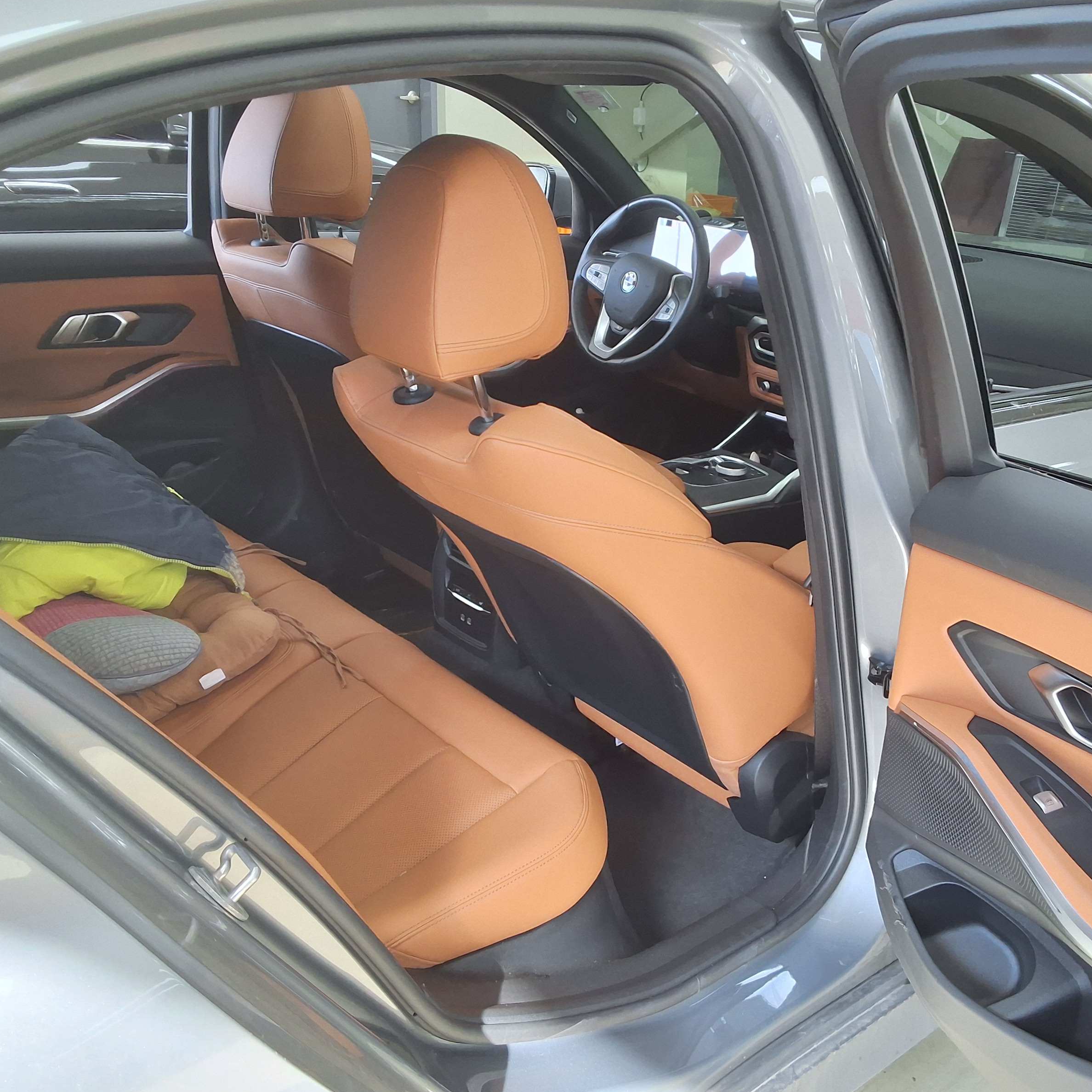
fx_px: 1213
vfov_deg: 48.5
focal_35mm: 34
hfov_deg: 48.3
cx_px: 625
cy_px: 550
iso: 64
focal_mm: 2.91
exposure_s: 1/120
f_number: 1.9
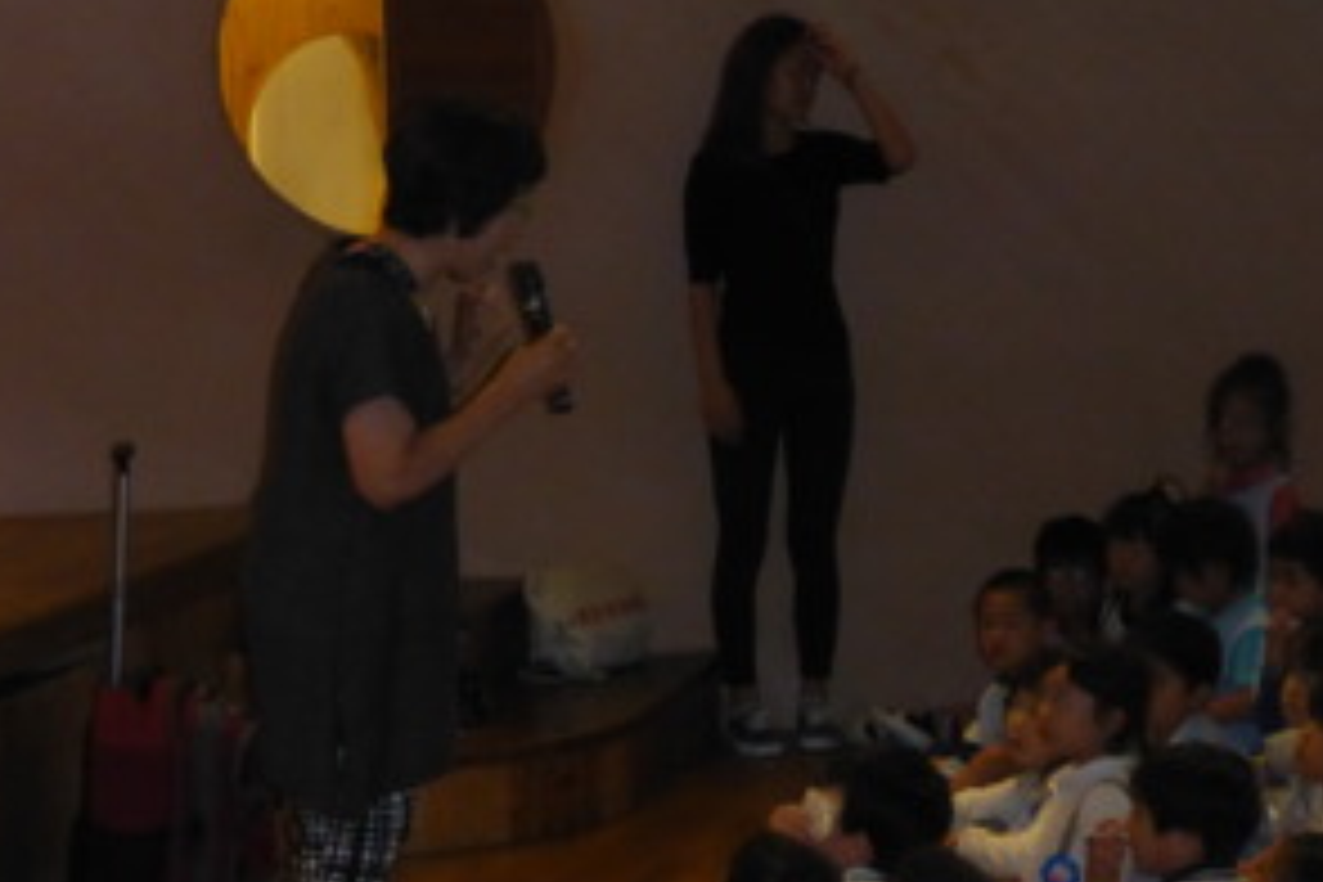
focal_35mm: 99
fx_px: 3638
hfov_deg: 20.6
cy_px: 428
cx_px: 621
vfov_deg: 13.8
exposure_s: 1/60
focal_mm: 13.4
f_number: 5.5
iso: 1000
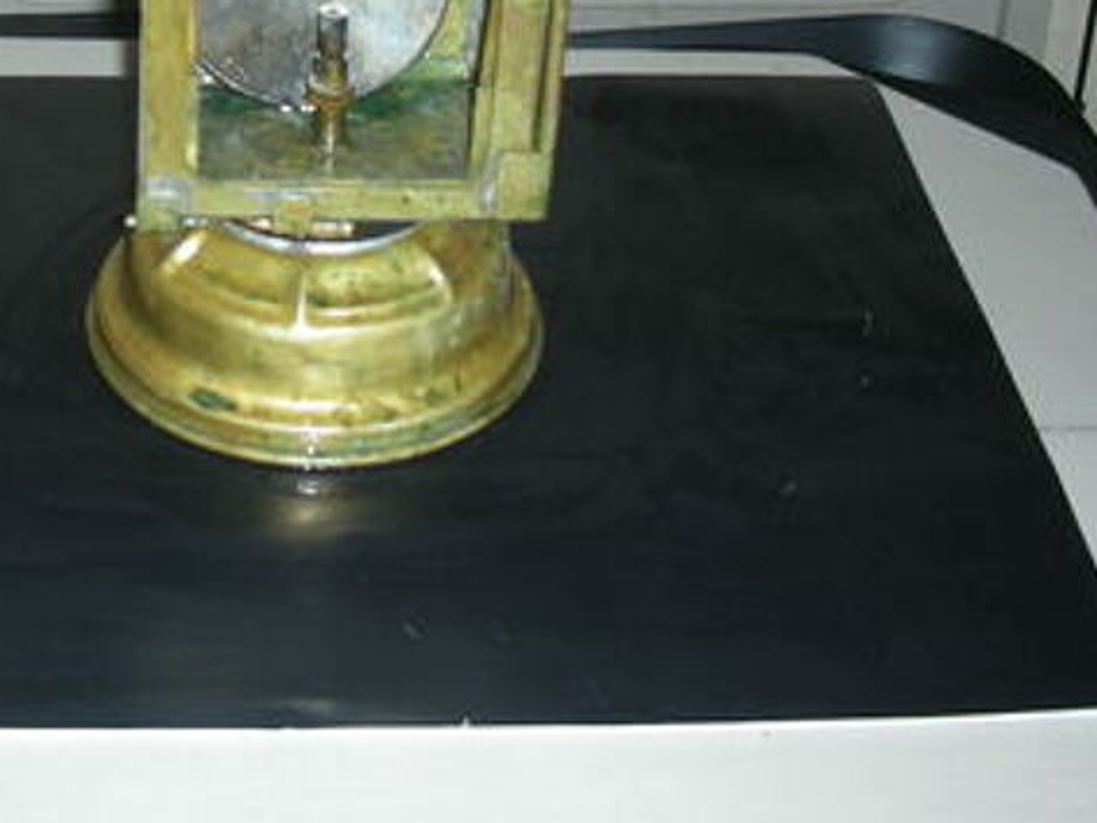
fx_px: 2346
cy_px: 60
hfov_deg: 25.5
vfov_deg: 19.5
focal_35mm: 74
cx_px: 104
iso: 62
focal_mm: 5.8
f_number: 2.8
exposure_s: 1/60
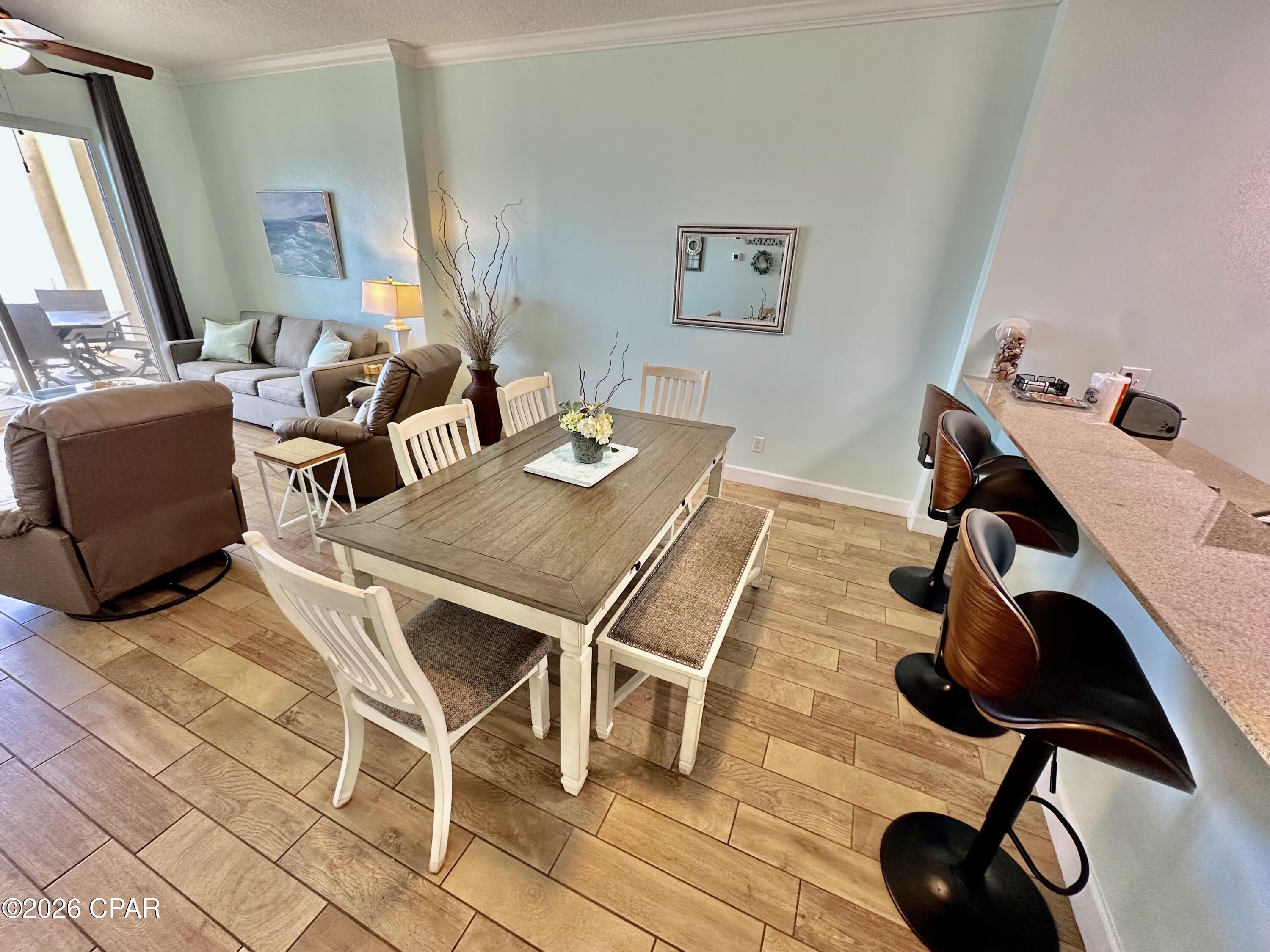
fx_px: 514
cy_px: 476
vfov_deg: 85.7
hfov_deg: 102.1
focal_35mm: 14
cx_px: 635
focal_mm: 2.22
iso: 200
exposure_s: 1/60
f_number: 2.2
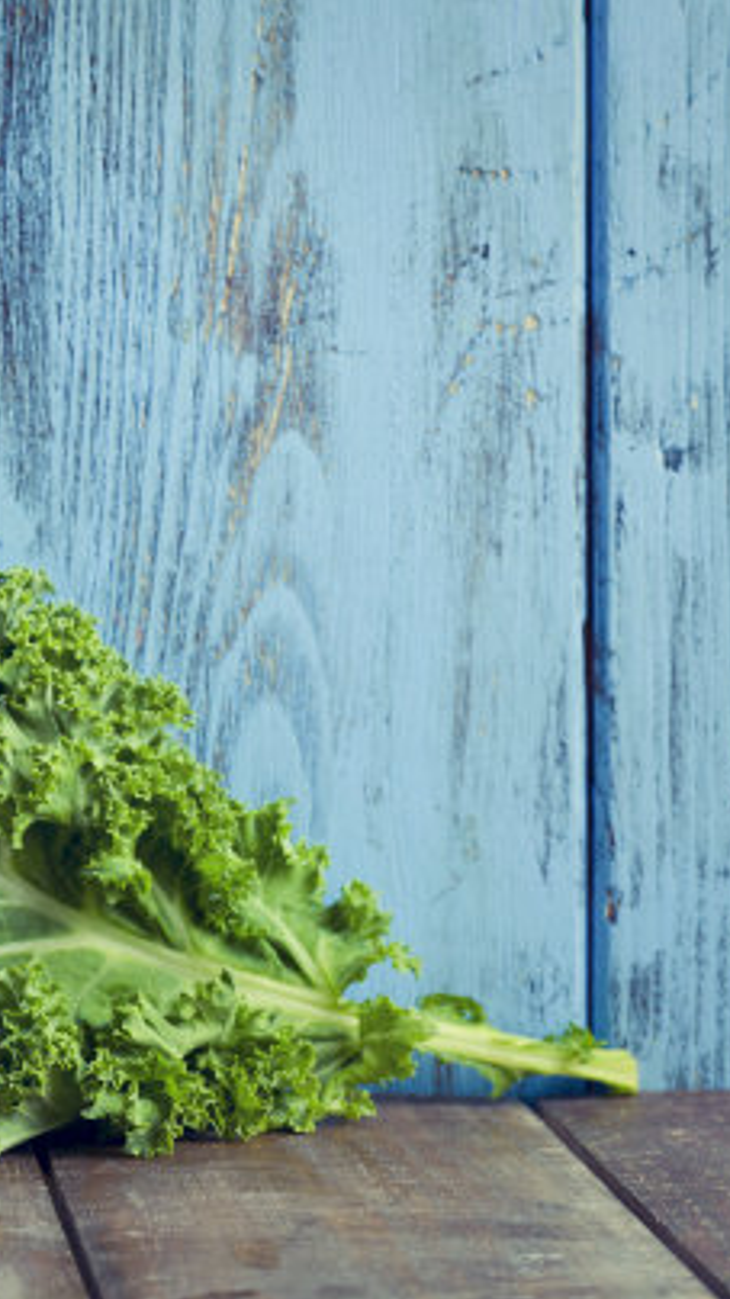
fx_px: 4649
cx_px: -196
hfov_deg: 8.8
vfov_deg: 15.9
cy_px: 646
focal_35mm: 135
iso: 64
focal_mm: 85
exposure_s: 1/160
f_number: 10
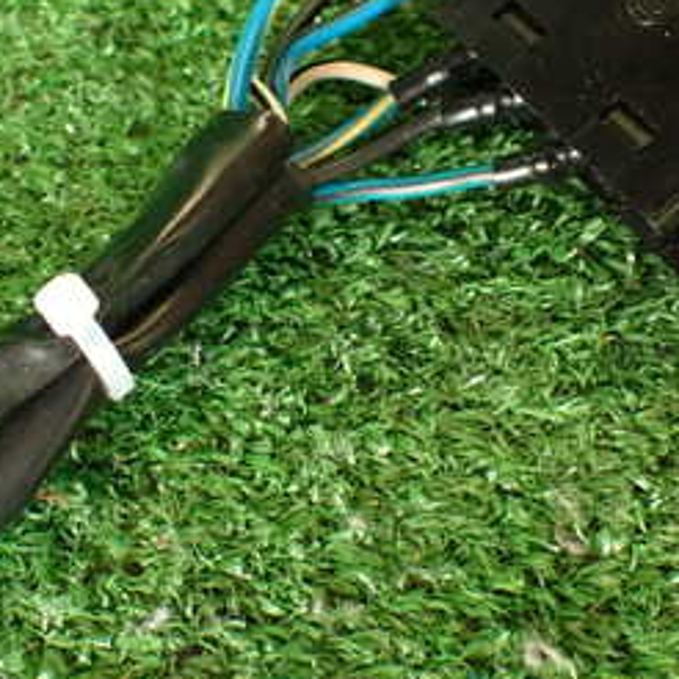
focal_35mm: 69
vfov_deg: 24.9
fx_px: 1531
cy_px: 259
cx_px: 279
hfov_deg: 25.0
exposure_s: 1/50
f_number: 2.4
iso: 200
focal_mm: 5.79
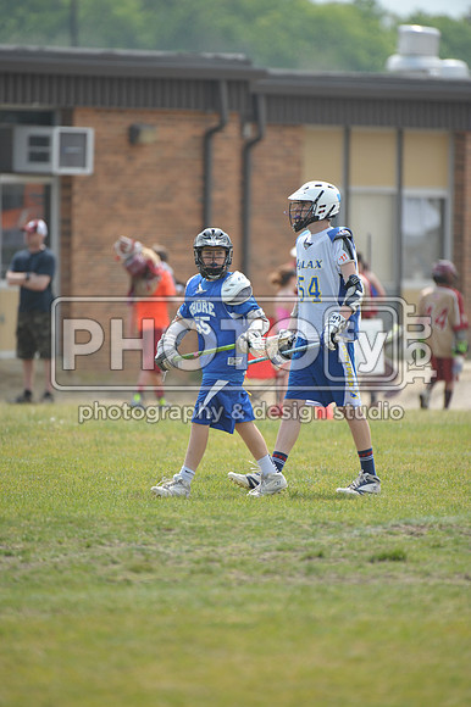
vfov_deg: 5.2
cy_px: 354
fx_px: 7859
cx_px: 236
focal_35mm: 400
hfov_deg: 3.4
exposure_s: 1/2000
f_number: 4
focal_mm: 400
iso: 640
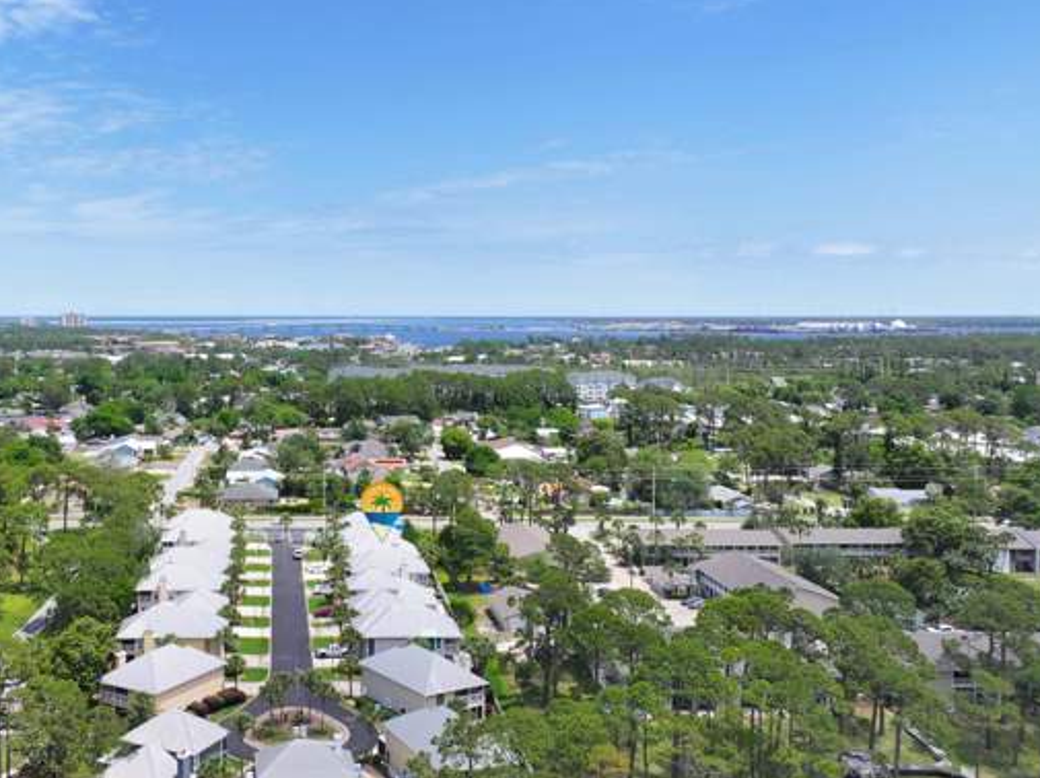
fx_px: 1141
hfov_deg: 47.4
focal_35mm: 38
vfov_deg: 37.6
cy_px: 342
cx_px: 276
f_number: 2.8
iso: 100
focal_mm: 12.29
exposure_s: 1/1600
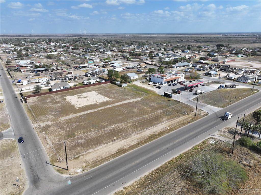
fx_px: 181
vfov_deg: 56.8
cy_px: 98
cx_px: 130
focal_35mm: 24
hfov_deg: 71.6
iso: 100
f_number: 2.8
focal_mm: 12.29
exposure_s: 1/2000
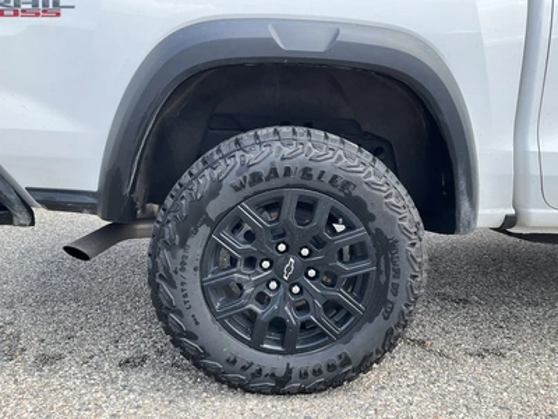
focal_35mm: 29
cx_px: 279
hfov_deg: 61.7
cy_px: 210
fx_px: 467
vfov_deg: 48.2
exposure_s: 1/365
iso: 25
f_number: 1.8
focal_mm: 3
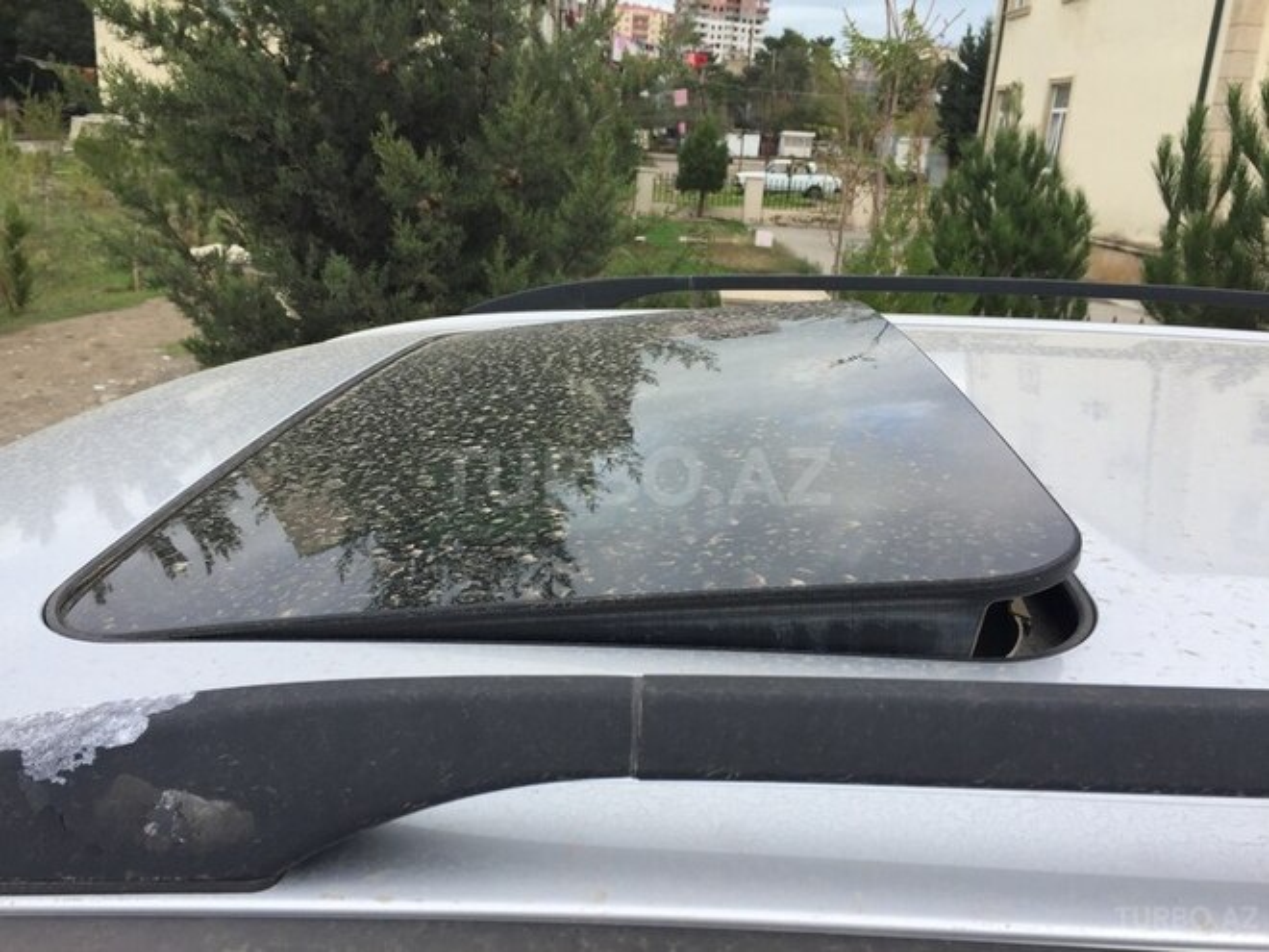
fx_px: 1063
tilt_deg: -16.7
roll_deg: -4.3
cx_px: 634
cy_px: 476
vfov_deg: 48.2
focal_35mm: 29
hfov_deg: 61.7
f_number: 2.2
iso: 32
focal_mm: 4.15
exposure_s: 1/775
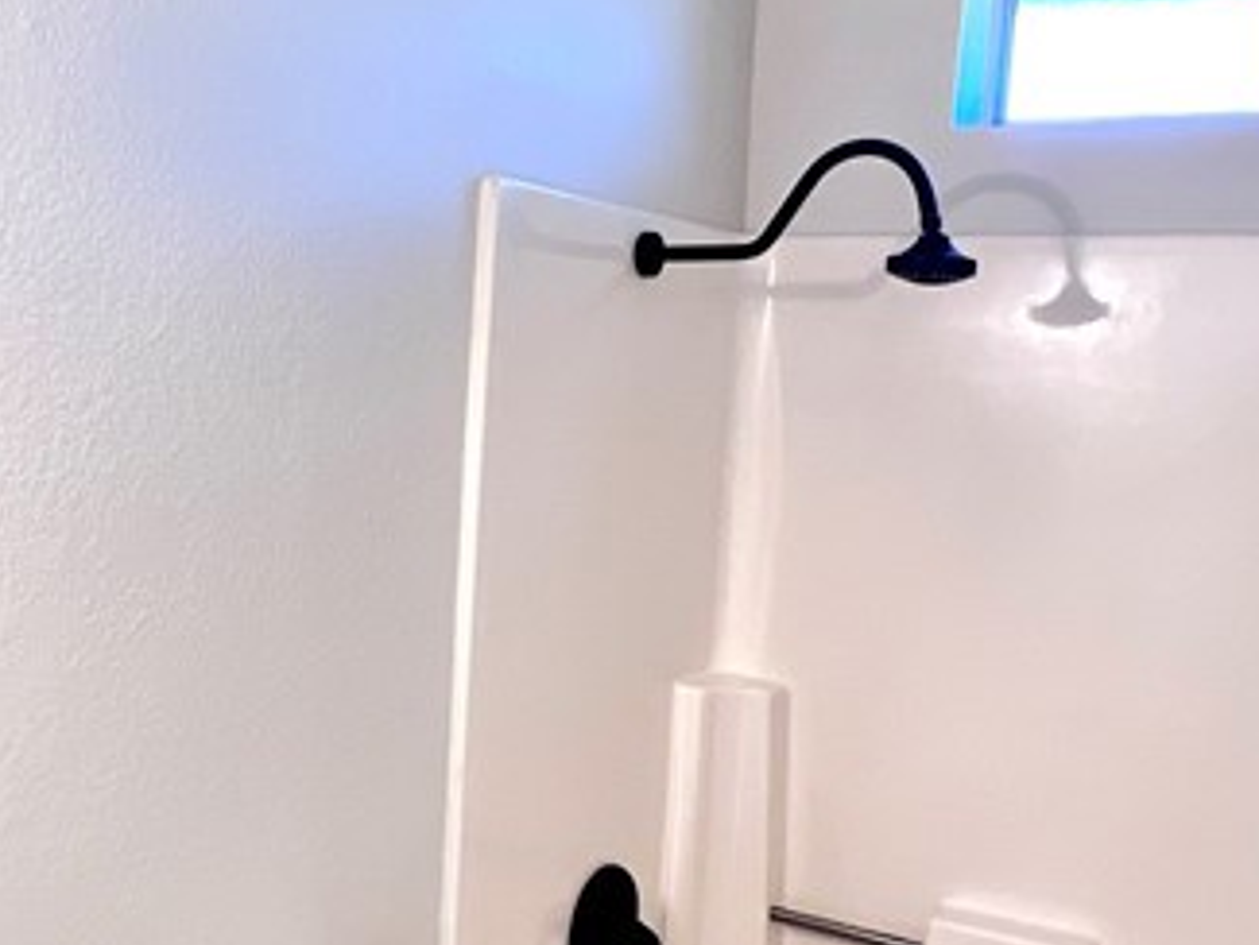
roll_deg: -3.1
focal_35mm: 41
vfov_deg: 35.0
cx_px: 426
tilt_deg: -7.4
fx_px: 1492
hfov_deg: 45.1
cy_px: 573
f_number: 1.8
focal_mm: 1.57
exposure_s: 1/120
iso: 200
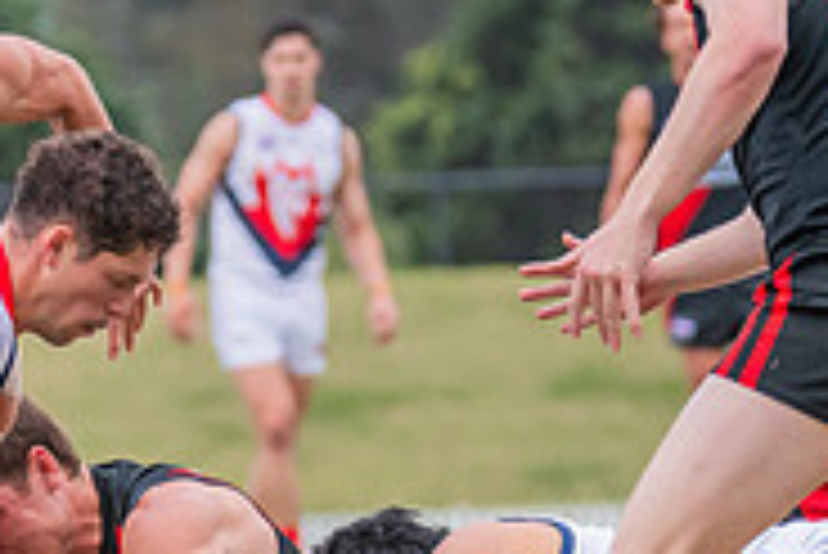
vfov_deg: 1.6
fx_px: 19841
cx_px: 398
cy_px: 349
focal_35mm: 862
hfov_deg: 2.4
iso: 800
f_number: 7.1
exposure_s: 1/1250
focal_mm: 240
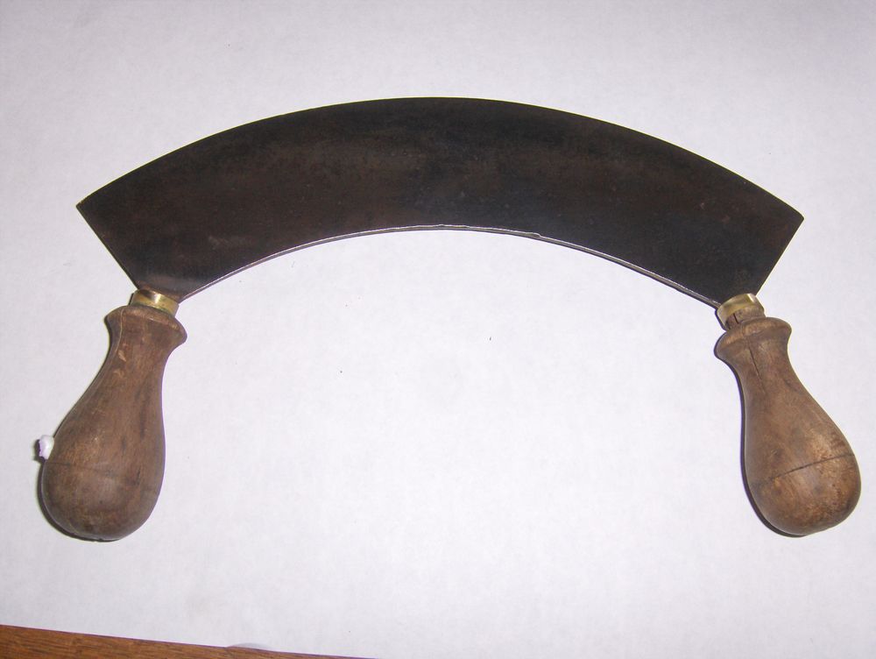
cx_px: 438
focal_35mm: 35
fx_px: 887
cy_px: 330
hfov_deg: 52.6
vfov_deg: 40.8
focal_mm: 7.5
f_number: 5.5
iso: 100
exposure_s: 1/60
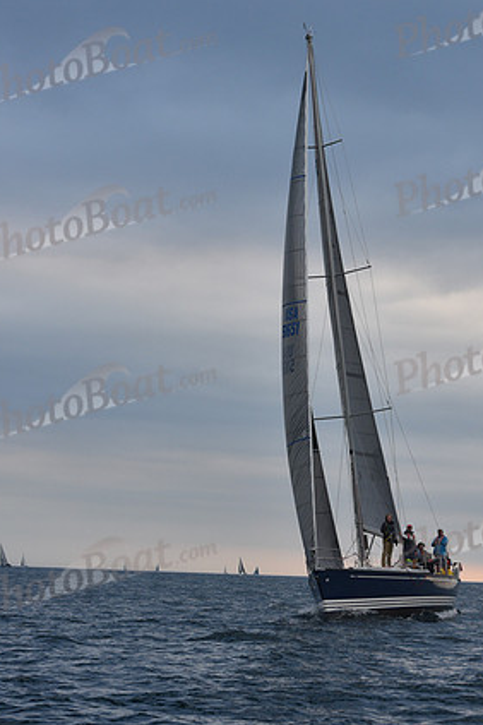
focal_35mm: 96
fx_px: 1932
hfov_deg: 14.2
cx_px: 306
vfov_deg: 21.2
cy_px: 286
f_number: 5.6
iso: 400
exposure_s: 1/640
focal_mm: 70
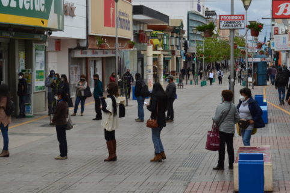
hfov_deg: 22.4
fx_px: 733
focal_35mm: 91
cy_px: 49
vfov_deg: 14.9
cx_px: 154
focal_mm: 38
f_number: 11
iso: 400
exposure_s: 1/400
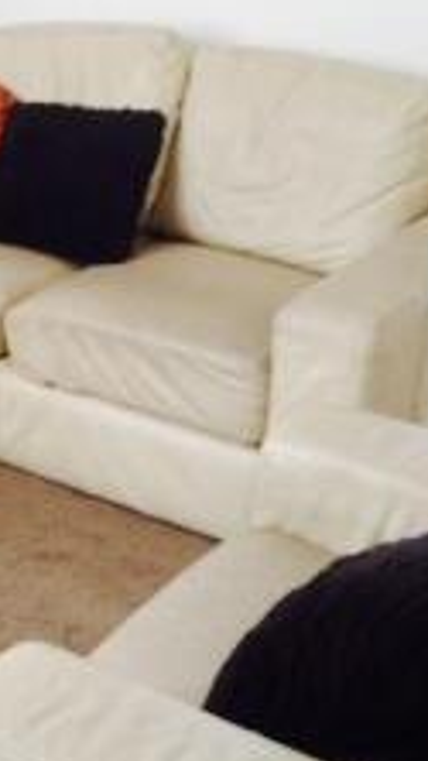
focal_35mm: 75
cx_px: -51
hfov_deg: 15.6
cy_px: 327
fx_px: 1512
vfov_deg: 28.2
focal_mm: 4.28
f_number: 2.4
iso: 125
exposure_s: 1/20
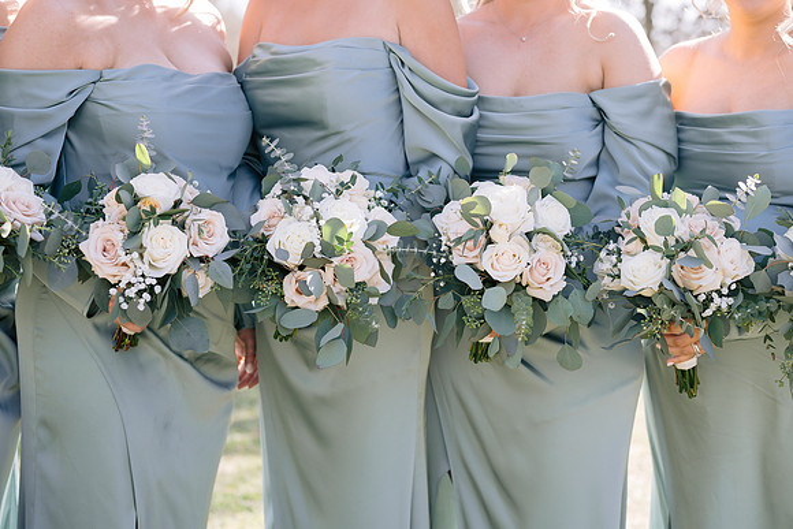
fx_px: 1277
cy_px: 242
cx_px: 411
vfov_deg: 23.4
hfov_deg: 34.5
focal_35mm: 58
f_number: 2.8
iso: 80
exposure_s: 1/200
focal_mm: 50
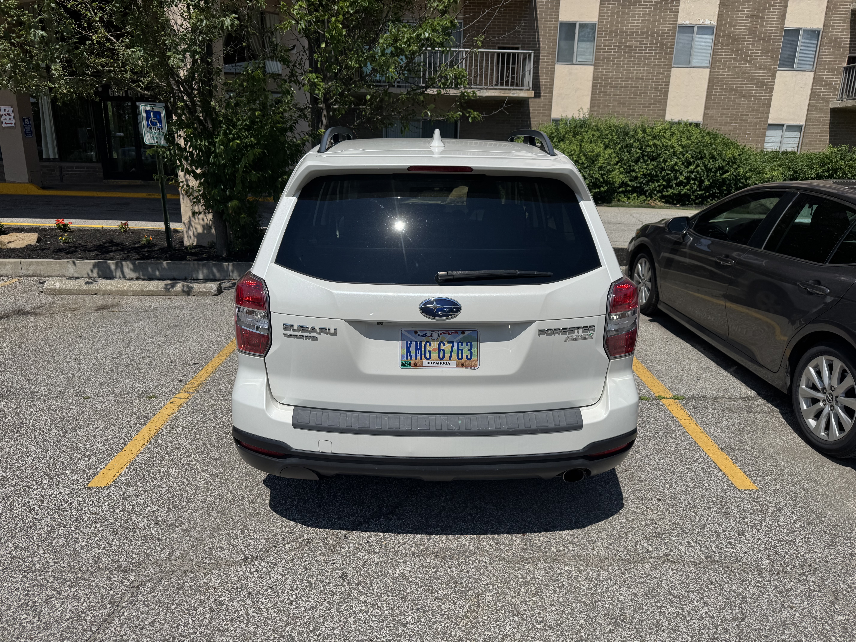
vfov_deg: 56.8
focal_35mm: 24
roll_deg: -1.2
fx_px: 593
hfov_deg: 71.6
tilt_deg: -15.5
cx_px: 428
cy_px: 321
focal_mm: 6.76
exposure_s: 1/9009
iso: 80
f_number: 1.78
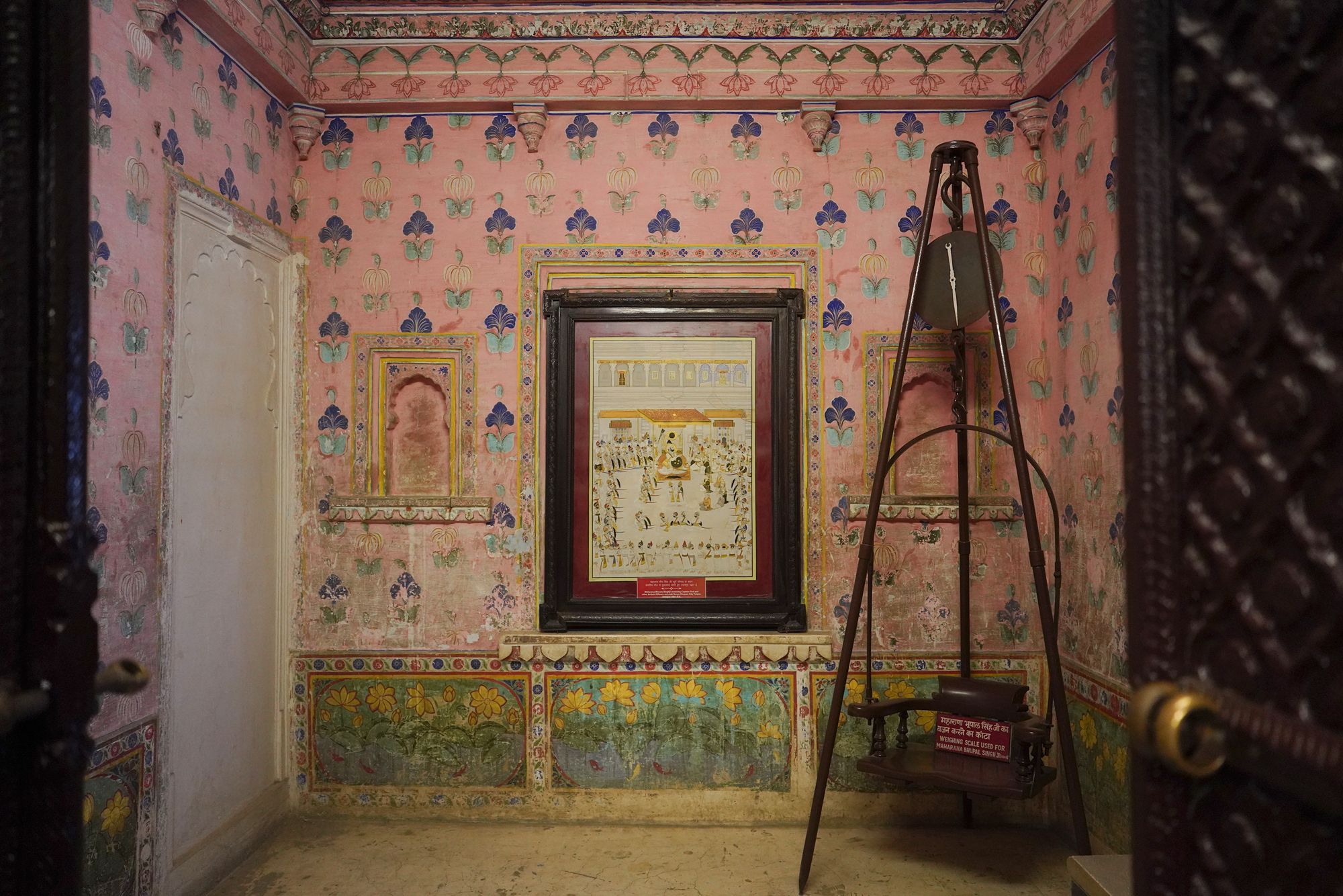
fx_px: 895
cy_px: 448
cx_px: 672
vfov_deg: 53.1
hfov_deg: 73.7
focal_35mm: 24
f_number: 3.5
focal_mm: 24
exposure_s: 1/80
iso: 3200
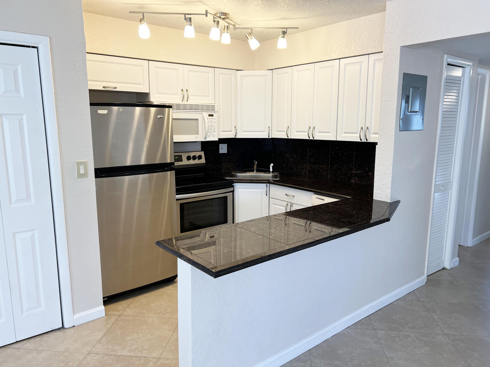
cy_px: 184
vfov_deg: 53.1
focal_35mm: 26
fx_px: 368
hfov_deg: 67.3
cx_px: 245
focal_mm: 5.7
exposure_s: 1/120
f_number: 1.5
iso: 64
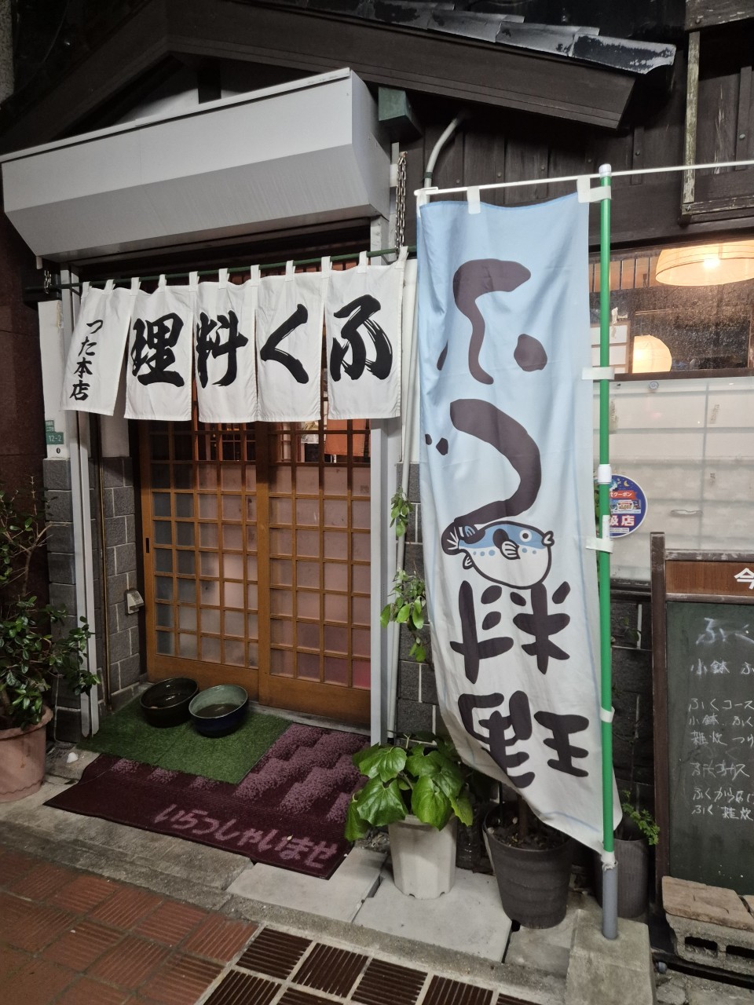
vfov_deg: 73.9
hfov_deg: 58.9
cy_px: 502
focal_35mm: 23
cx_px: 377
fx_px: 668
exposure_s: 1/120
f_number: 1.8
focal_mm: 5.4
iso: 800
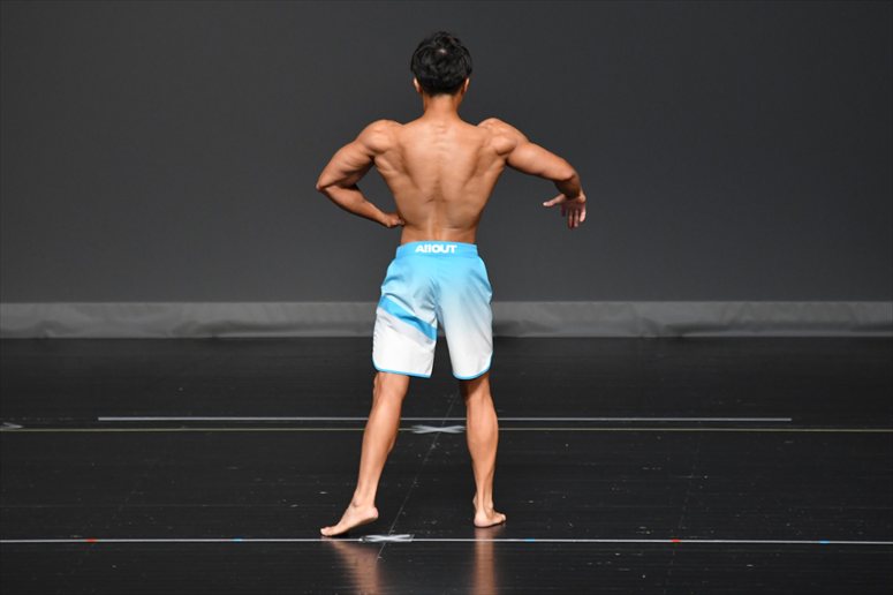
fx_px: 8554
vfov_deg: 4.0
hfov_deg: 6.0
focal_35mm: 345
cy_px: 298
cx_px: 446
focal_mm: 230
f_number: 5.6
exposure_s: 1/400
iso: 2000
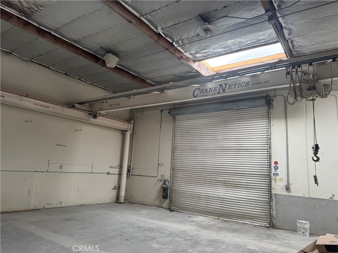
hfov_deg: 71.6
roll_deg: -3.7
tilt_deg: +9.3
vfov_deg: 56.8
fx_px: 234
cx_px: 169
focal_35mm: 24
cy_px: 126
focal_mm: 6.76
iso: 64
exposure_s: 1/121
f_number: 1.78
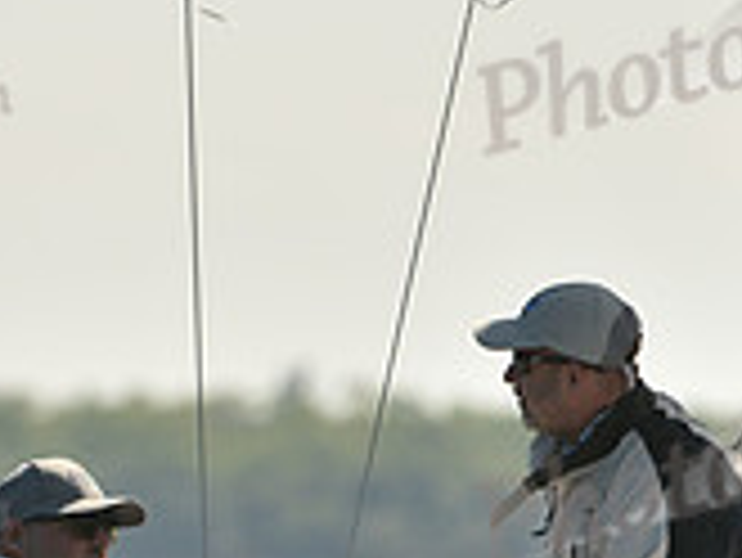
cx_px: 247
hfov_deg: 1.5
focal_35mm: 1354
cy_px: 749
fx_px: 29044
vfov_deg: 1.1
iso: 250
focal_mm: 400
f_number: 6.3
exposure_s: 1/1250
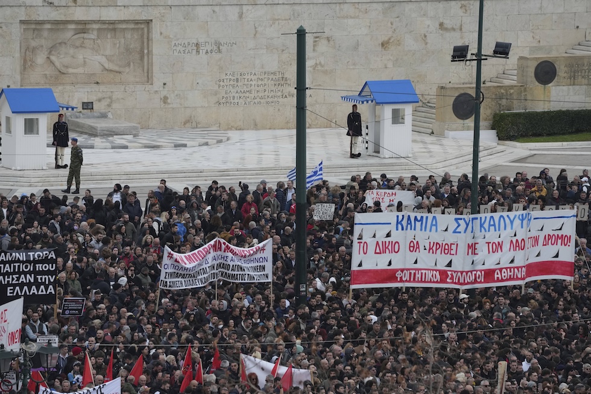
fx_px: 4825
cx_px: 296
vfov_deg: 4.7
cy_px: 197
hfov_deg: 7.0
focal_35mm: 294
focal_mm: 294
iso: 800
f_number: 8
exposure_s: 1/1250
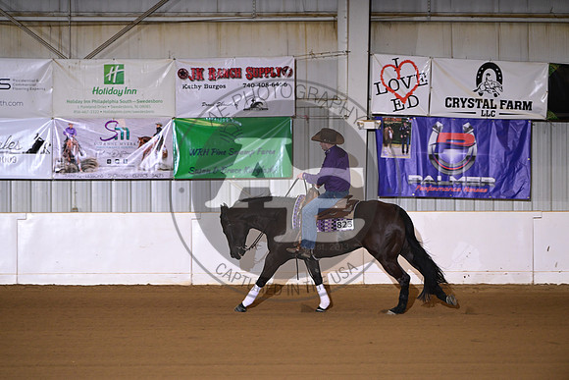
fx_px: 3162
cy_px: 190
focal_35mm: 200
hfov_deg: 10.3
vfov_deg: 6.9
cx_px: 284
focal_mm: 200
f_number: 4
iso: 2000
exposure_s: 1/200
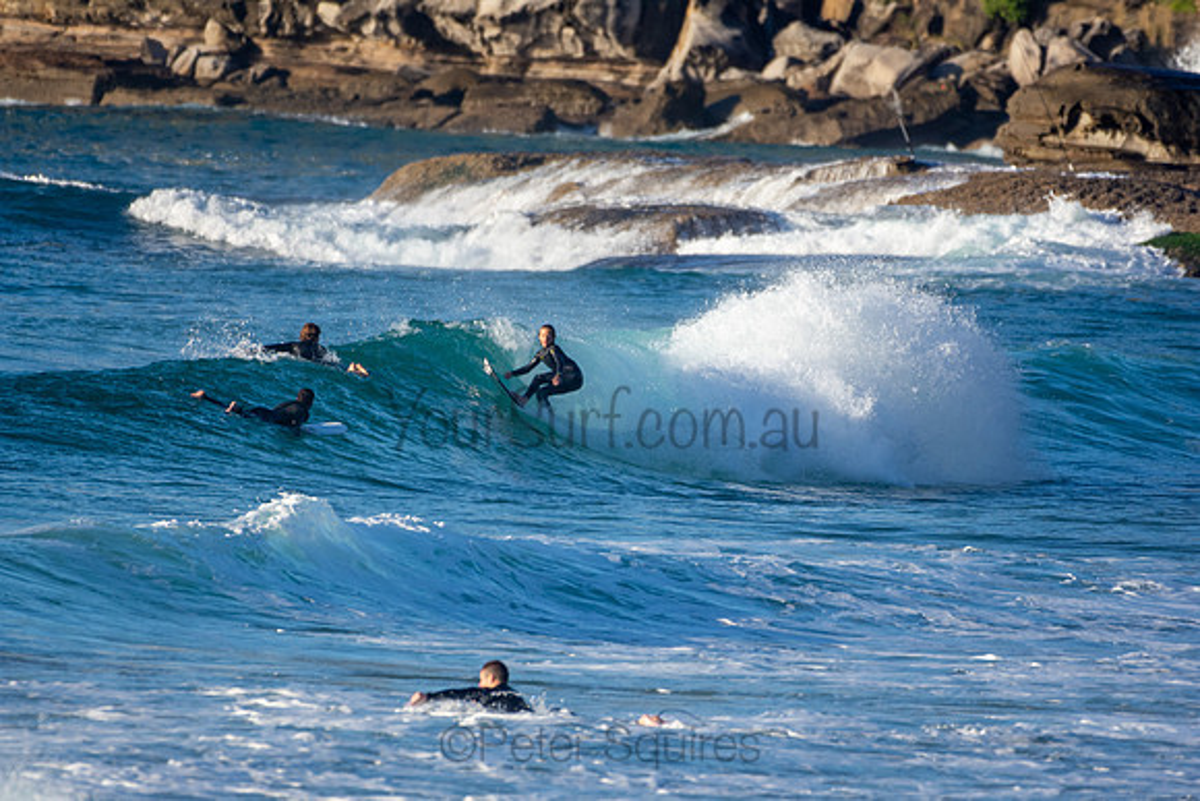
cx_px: 600
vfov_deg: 1.8
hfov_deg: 2.7
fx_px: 25005
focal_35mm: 750
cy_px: 400
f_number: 5.6
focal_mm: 500
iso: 360
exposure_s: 1/1250
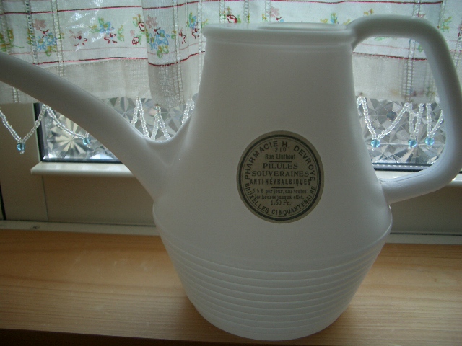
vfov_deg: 40.7
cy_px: 173
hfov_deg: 52.6
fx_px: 467
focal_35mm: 35
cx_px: 231
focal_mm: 5.8
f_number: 2.6
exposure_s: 1/125
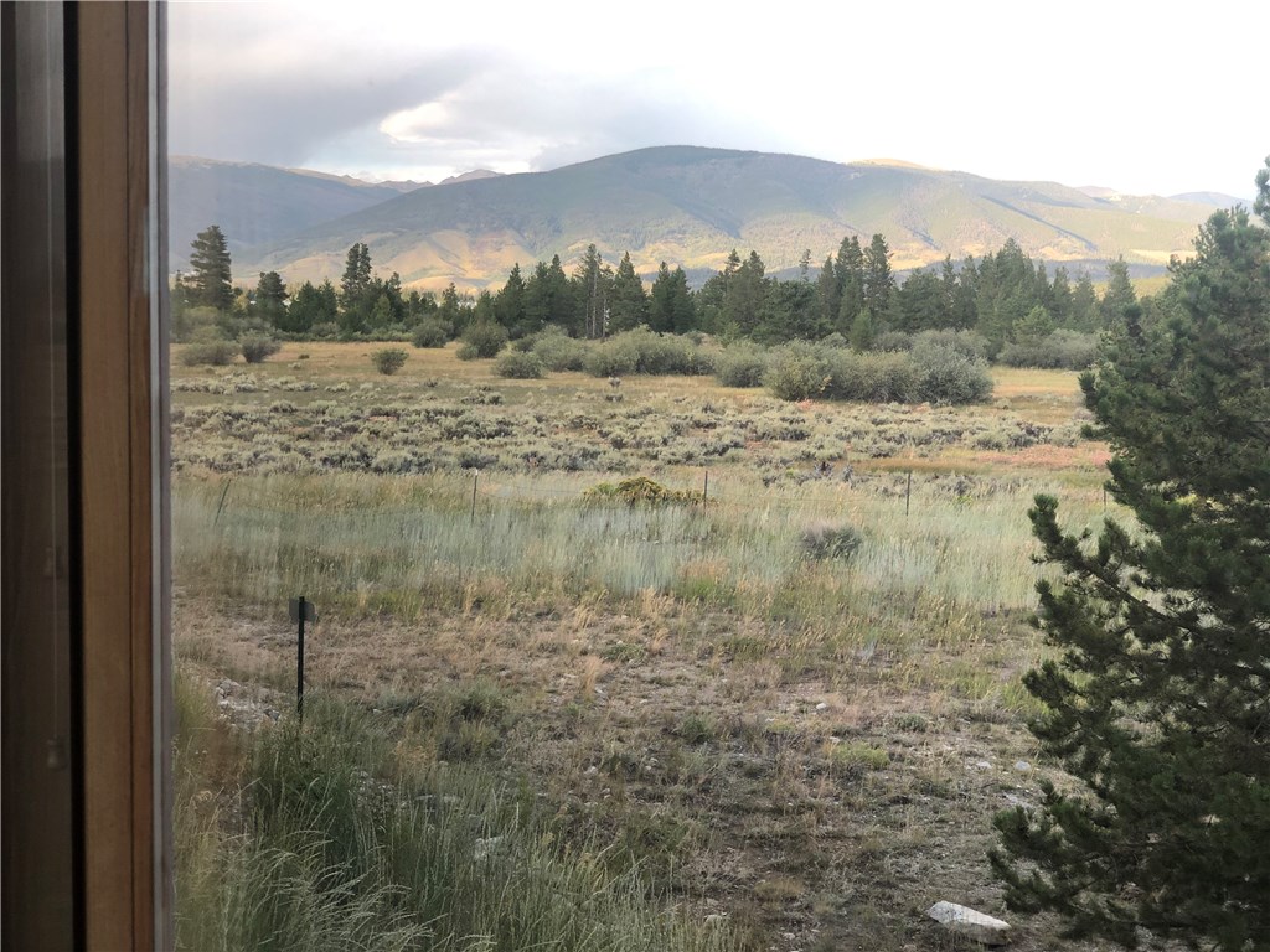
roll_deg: +0.7
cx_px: 635
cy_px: 476
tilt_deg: -6.3
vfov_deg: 28.0
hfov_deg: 36.8
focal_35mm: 52
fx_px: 1908
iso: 32
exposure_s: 1/120
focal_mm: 6
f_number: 2.4
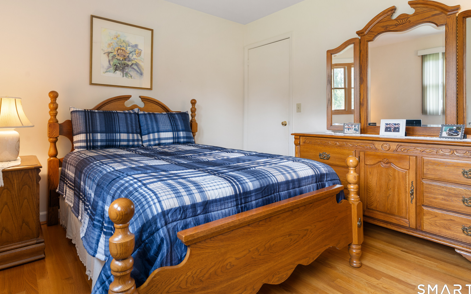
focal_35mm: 20
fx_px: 257
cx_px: 226
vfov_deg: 59.2
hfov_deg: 85.0
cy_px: 118
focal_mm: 17
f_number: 8
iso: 320
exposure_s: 1/1.67
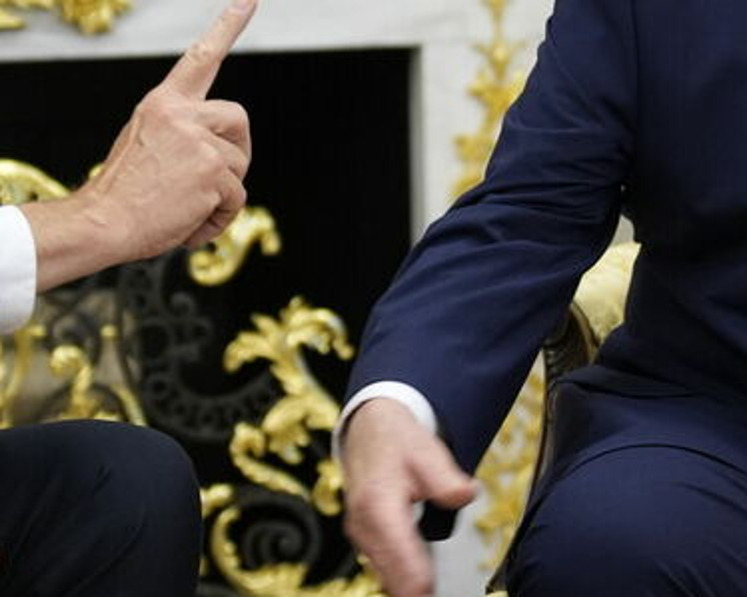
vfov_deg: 7.3
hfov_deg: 9.2
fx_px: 4664
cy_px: 80
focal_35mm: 211
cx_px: 334
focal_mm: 70
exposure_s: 1/250
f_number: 2.8
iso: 2500
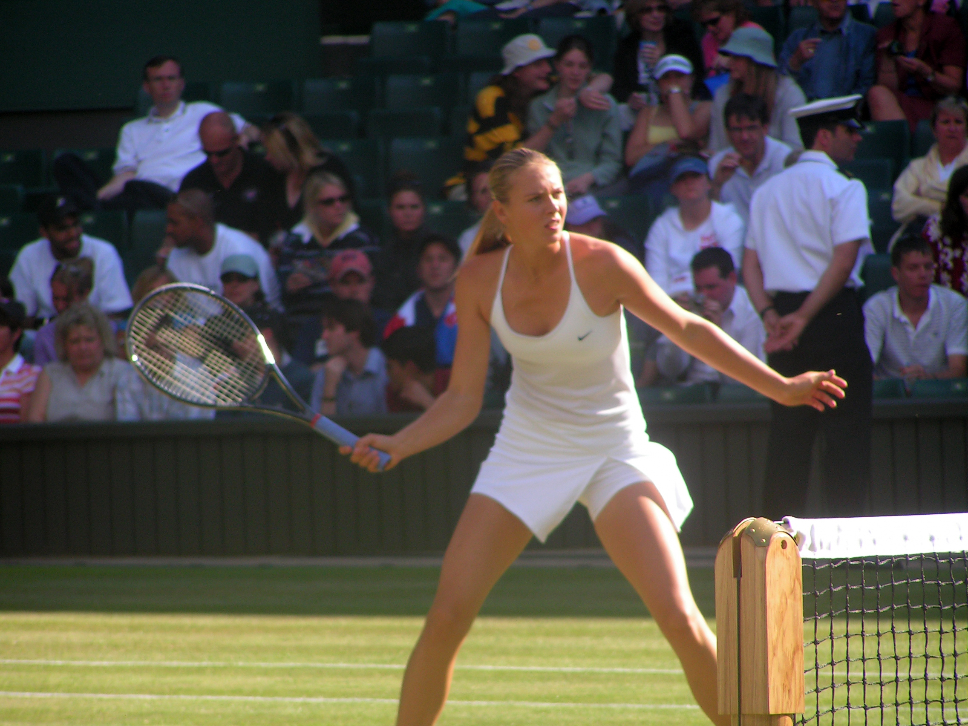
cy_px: 363
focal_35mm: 380
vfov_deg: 3.9
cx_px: 484
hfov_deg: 5.2
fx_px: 10626
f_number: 3.7
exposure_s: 1/400
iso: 50
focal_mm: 63
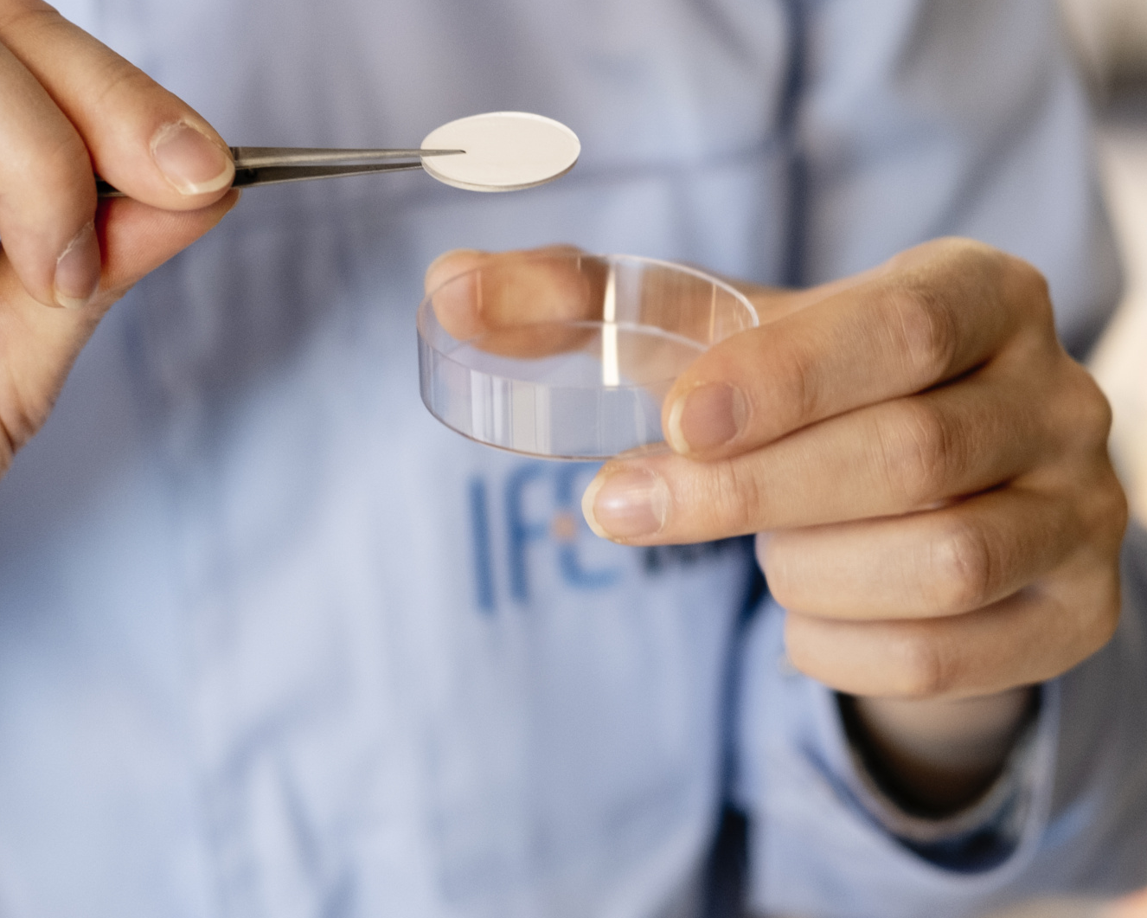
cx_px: 698
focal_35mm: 96
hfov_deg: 19.9
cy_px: 299
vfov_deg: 16.0
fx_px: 3259
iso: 640
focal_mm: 35
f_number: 2
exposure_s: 1/60
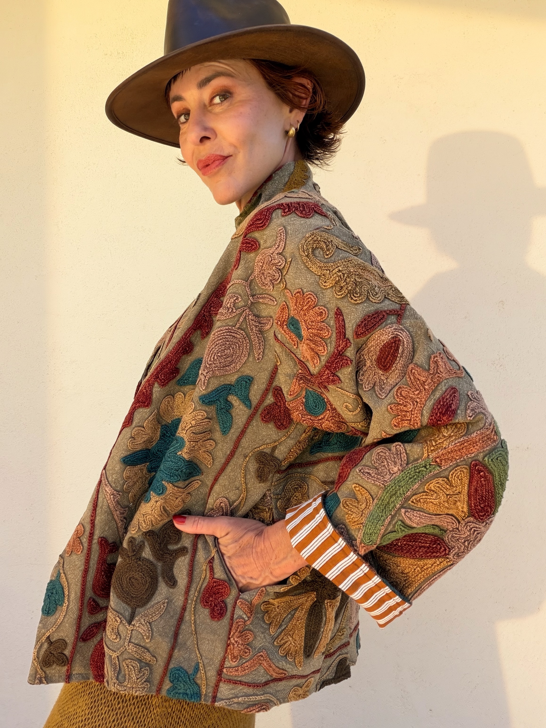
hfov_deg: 46.8
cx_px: 273
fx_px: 631
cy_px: 364
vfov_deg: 60.0
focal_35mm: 30
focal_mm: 2.71
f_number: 1.9
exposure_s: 1/290
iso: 25
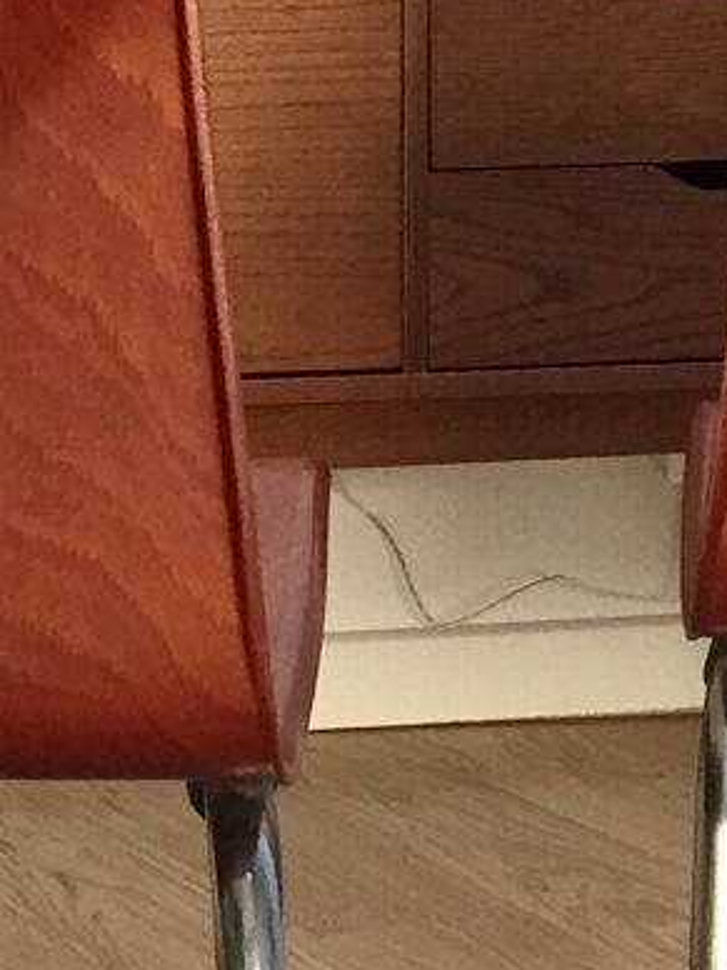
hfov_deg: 12.1
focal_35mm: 122
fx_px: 3416
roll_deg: +1.1
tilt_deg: -6.1
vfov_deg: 16.1
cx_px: 190
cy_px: 255
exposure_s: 1/33
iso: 125
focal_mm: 4.15
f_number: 2.2
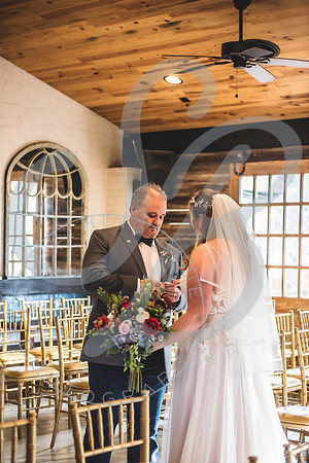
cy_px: 232
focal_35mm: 70
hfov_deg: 19.5
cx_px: 154
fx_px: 901
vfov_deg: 28.8
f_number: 2.8
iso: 800
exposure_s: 1/125
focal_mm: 70
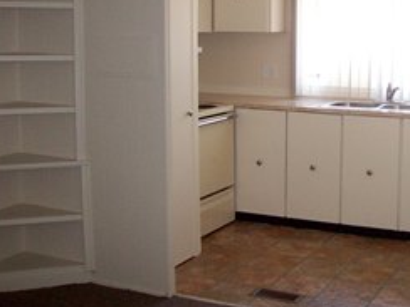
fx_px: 699
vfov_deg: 24.6
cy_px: 84
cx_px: 321
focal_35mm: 59
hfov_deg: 31.9
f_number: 2.7
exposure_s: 1/64
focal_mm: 6
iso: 140
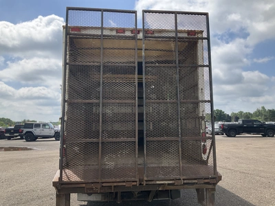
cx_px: 138
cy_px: 103
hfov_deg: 61.7
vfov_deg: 48.2
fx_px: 230
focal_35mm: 29
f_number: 1.8
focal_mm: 3
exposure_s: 1/2141
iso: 25
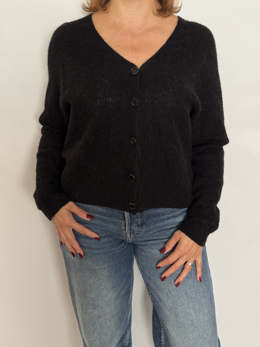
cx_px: 130
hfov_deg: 30.3
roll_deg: -1.4
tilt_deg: -20.1
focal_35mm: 48
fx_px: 481
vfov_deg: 39.7
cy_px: 174
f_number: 1.78
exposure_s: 1/121
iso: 64
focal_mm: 6.76
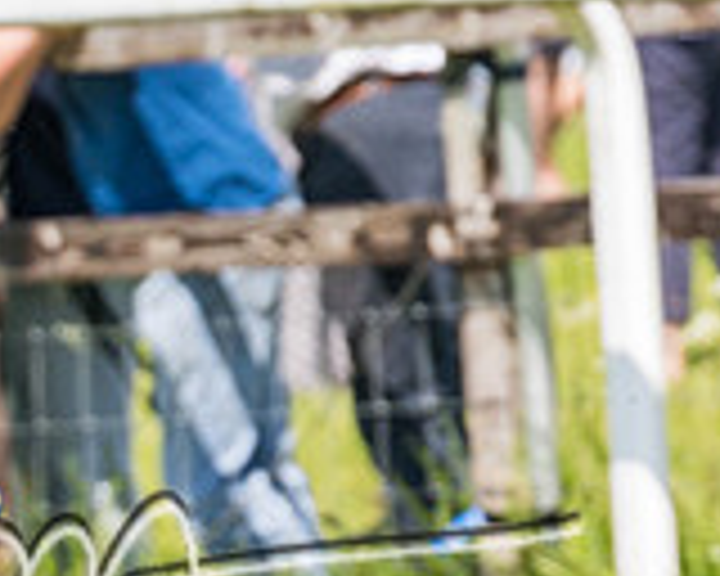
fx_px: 24122
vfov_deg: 1.4
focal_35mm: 1132
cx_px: -259
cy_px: -37
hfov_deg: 1.7
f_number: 5
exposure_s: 1/1000
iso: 200
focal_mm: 115
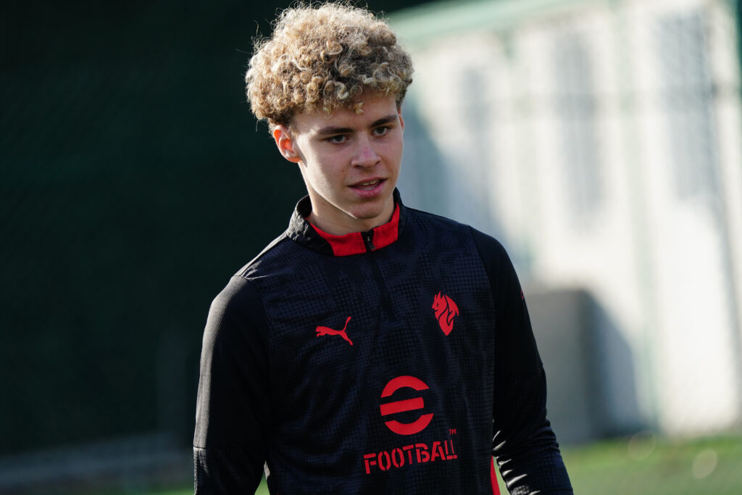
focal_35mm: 441
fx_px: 9090
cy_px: 248
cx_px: 371
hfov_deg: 4.7
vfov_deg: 3.1
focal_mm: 441
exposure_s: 1/2000
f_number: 6.3
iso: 1000
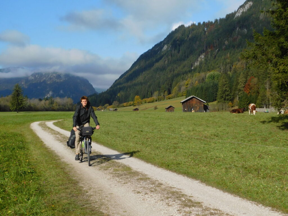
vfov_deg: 28.6
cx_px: 144
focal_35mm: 51
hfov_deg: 37.5
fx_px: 424
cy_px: 108
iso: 125
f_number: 3.8
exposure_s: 1/1250
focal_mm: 9
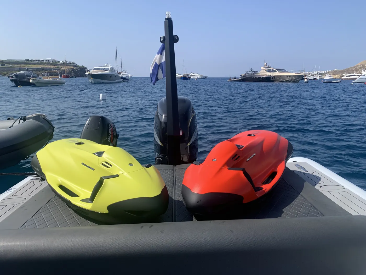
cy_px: 138
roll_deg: -2.2
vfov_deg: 53.1
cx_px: 183
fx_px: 275
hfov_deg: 67.3
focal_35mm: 26
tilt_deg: -11.3
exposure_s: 1/2833
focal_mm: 4.25
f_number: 1.8
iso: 25
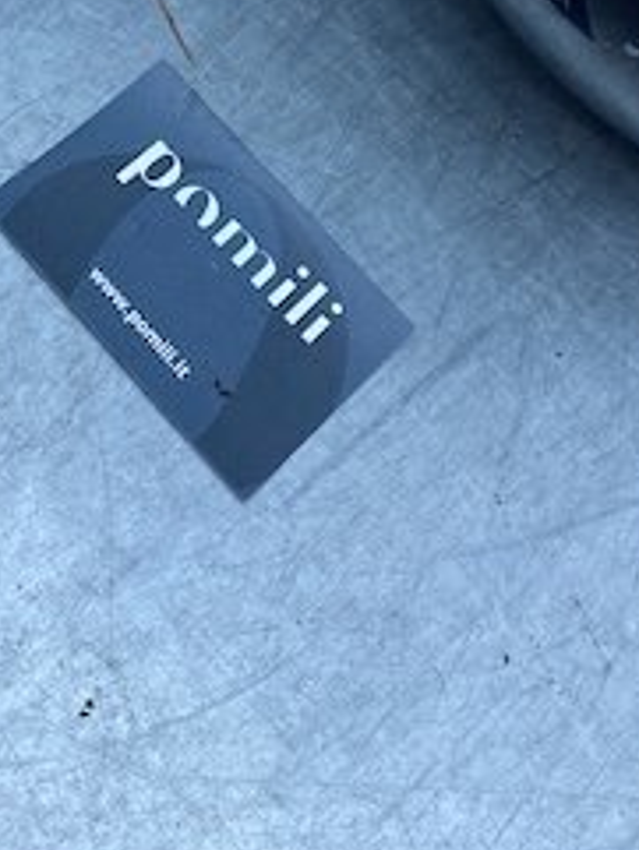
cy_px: -226
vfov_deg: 24.8
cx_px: 410
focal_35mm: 69
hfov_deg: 21.3
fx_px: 1697
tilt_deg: -49.6
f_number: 1.8
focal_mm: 4.25
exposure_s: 1/805
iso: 32
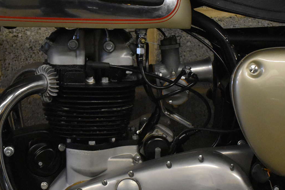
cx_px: 149
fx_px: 665
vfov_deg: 16.2
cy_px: 123
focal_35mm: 84
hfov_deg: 24.2
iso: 5600
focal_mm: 29
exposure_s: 1/125
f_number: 4.2
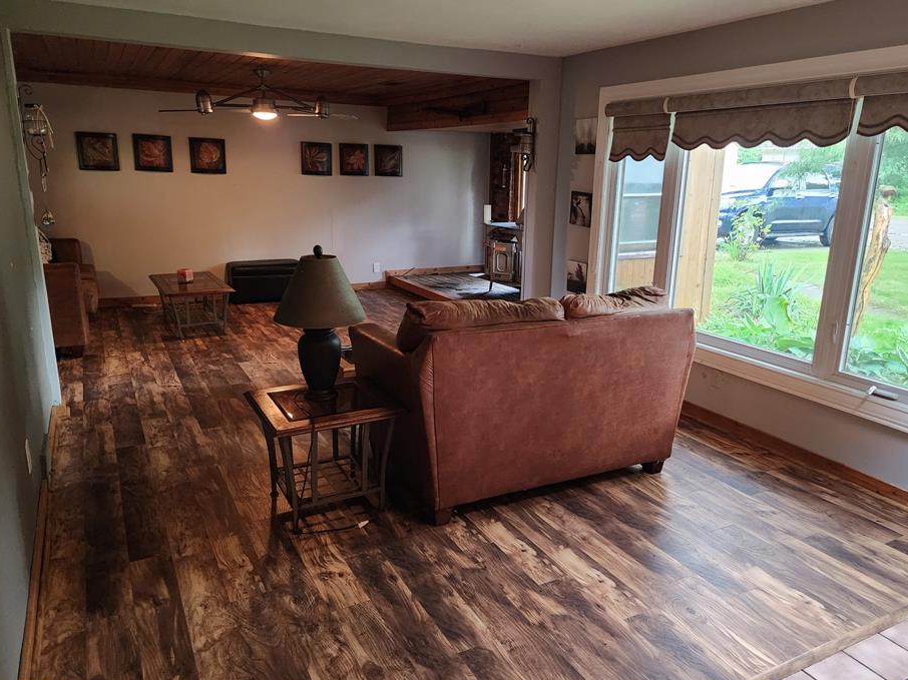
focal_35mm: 26
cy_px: 336
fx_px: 682
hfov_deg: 67.3
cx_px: 474
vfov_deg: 53.0
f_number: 1.8
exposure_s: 1/120
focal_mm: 6.4
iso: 1000
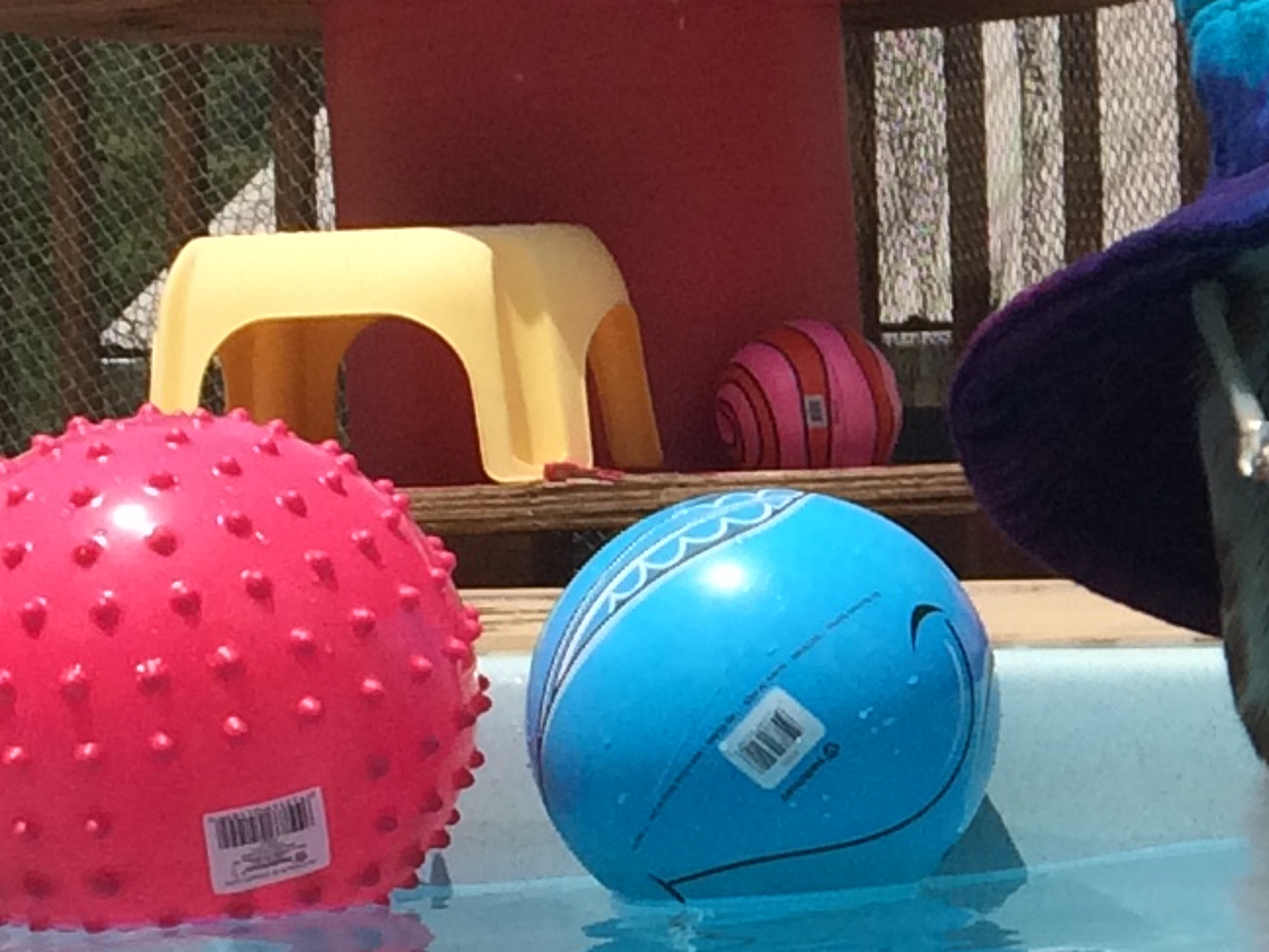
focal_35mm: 146
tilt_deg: -4.4
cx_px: 2234
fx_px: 5352
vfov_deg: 10.1
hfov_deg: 12.4
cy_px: 672
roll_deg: +1.0
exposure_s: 1/2933
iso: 32
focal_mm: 4.15
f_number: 2.2
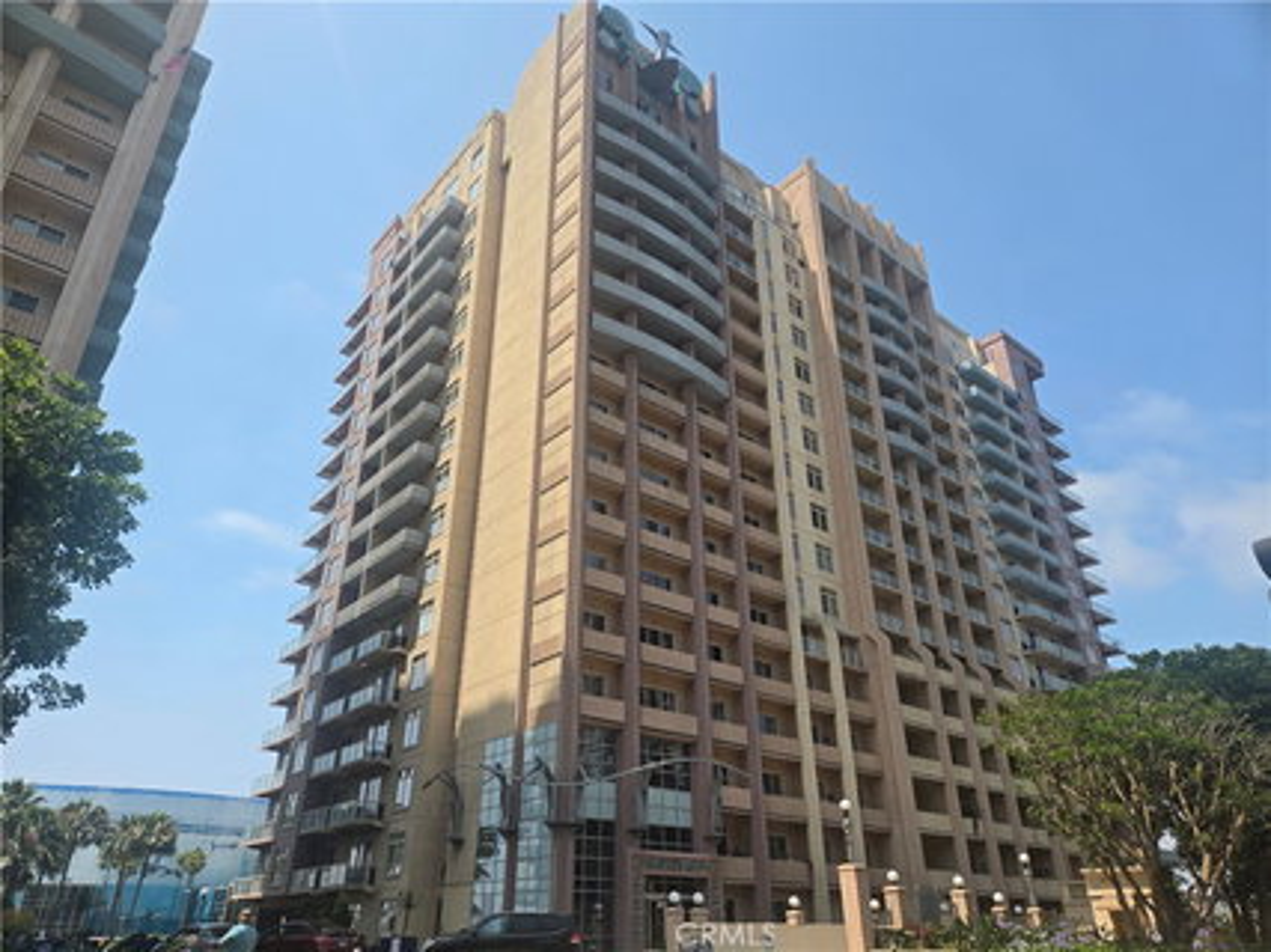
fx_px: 844
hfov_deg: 73.9
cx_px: 636
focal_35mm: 23
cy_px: 476
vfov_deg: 58.9
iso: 25
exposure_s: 1/1936
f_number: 1.8
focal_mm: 5.4
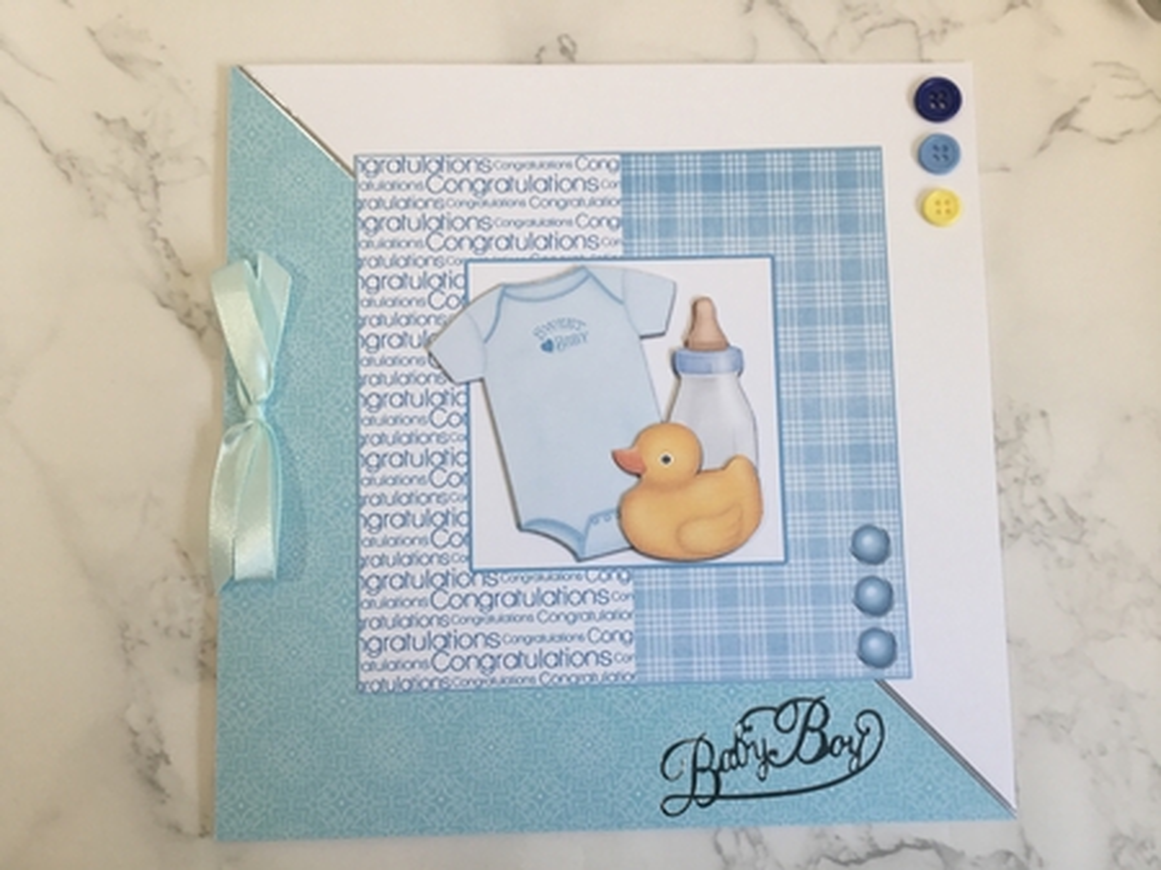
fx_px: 1039
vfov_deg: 45.4
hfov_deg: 58.4
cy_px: 435
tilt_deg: -85.2
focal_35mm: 31
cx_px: 580
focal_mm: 3.3
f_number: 2.4
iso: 32
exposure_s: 1/50
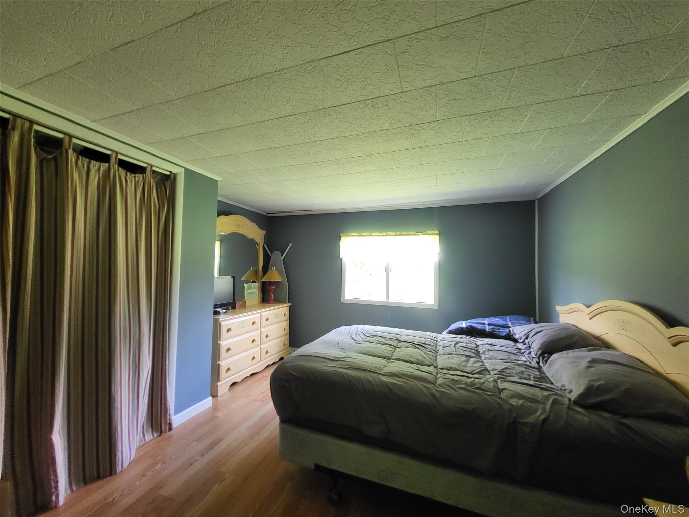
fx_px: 259
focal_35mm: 13
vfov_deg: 89.9
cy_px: 258
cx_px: 344
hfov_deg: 106.2
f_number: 2.2
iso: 200
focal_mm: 1.74
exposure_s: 1/60
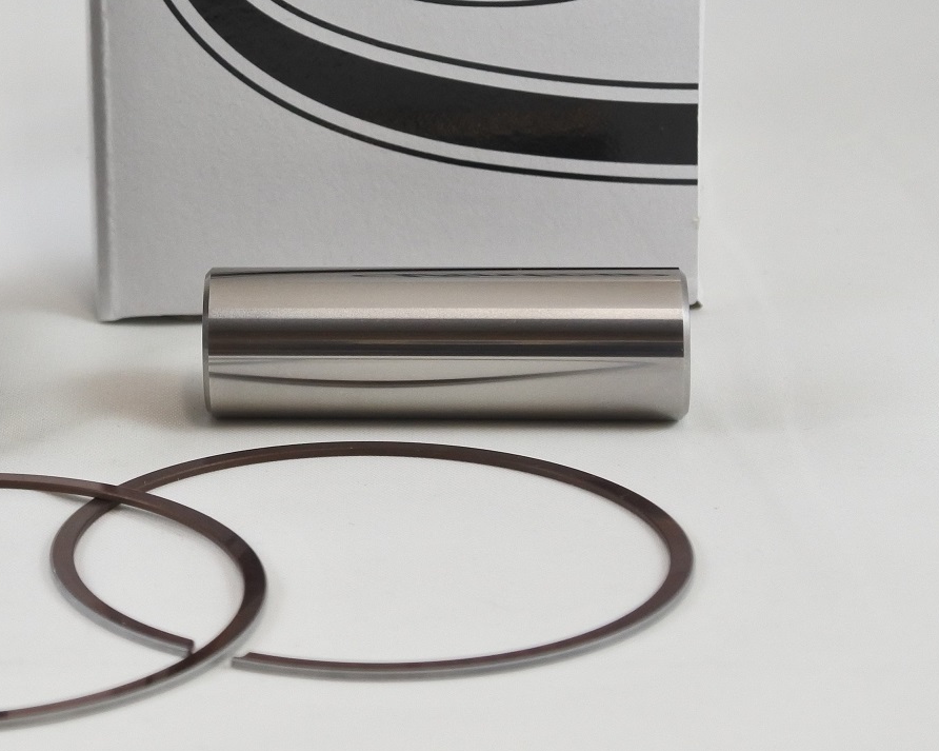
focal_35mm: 106
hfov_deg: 17.8
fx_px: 2945
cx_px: 47
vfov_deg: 14.5
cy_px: 164
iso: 500
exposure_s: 1/125
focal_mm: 21.4
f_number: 4.8
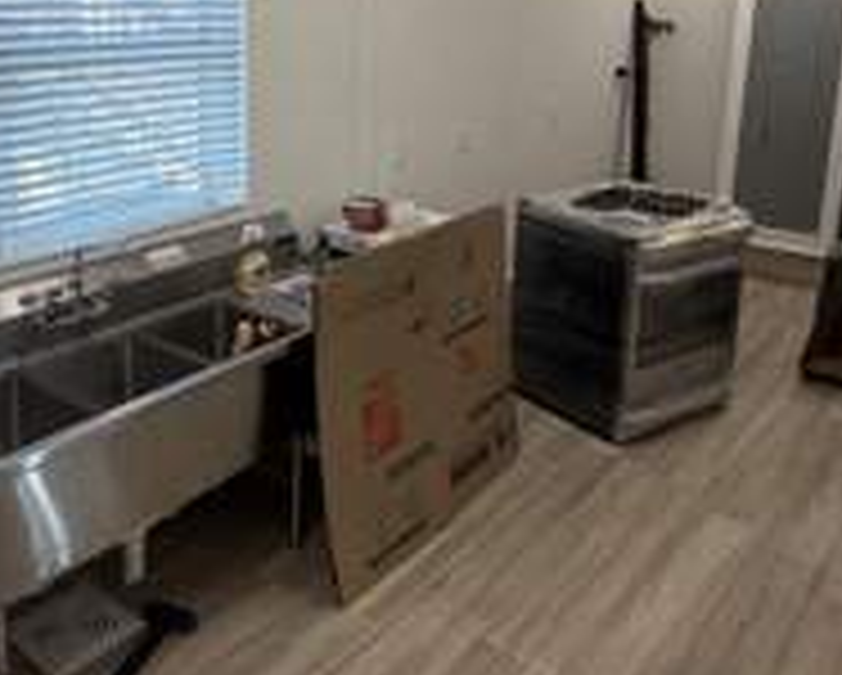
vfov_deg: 41.1
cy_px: 169
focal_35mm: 35
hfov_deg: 50.9
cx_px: 306
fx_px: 873
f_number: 2.2
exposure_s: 1/120
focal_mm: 2.22
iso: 160
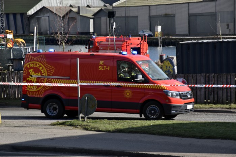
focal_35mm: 183
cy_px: 78
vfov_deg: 7.5
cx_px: 118
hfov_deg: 11.2
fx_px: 1200
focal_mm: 122
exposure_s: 1/250
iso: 200
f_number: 8
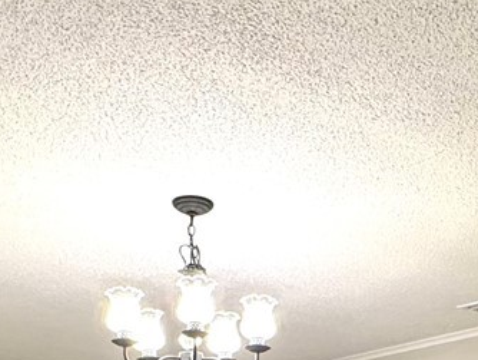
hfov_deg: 28.8
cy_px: 574
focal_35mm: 67
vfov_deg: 18.8
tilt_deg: -2.1
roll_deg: -0.6
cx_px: 308
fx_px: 926
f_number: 2.2
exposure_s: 1/120
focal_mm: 2.22
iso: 250
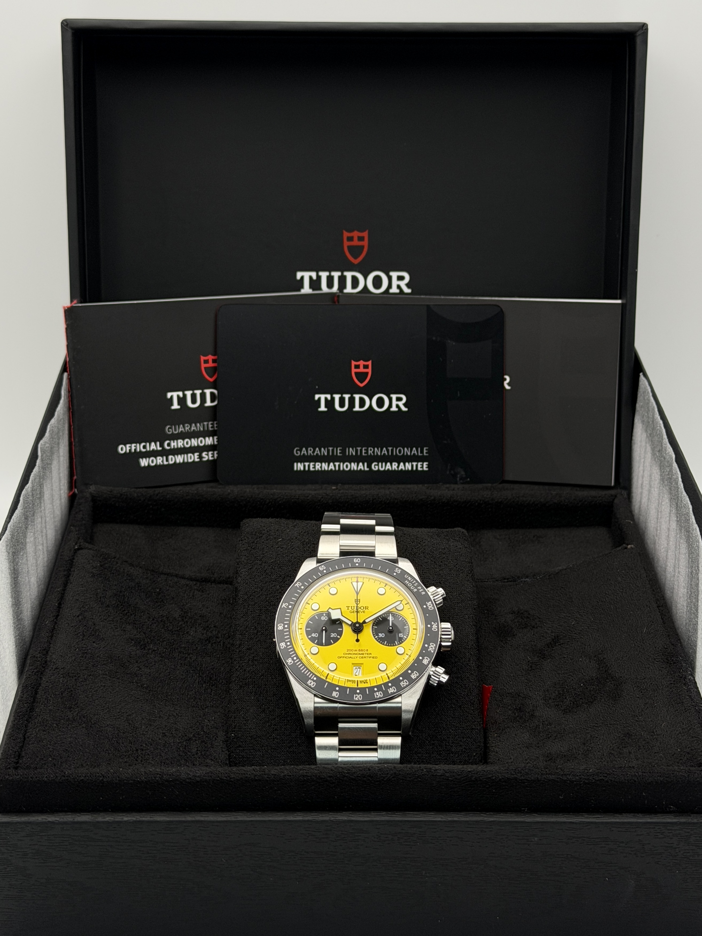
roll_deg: -0.8
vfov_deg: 39.7
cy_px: 468
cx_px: 351
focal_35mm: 48
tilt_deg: -27.0
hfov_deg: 30.3
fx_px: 1298
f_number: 1.78
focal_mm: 6.76
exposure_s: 1/191
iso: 64
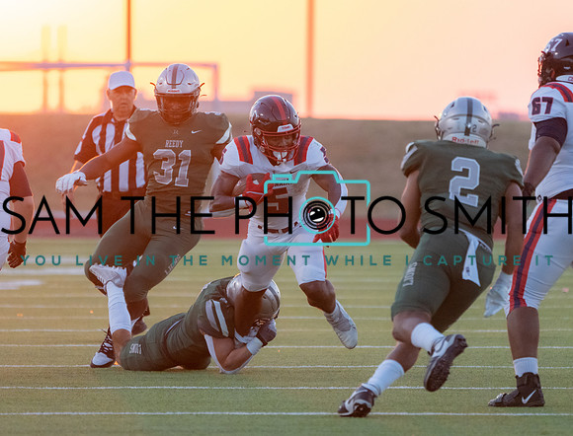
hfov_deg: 3.7
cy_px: 210
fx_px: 8965
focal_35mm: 538
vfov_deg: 2.8
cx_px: 276
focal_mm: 400
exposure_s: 1/1250
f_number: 5.6
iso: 4000
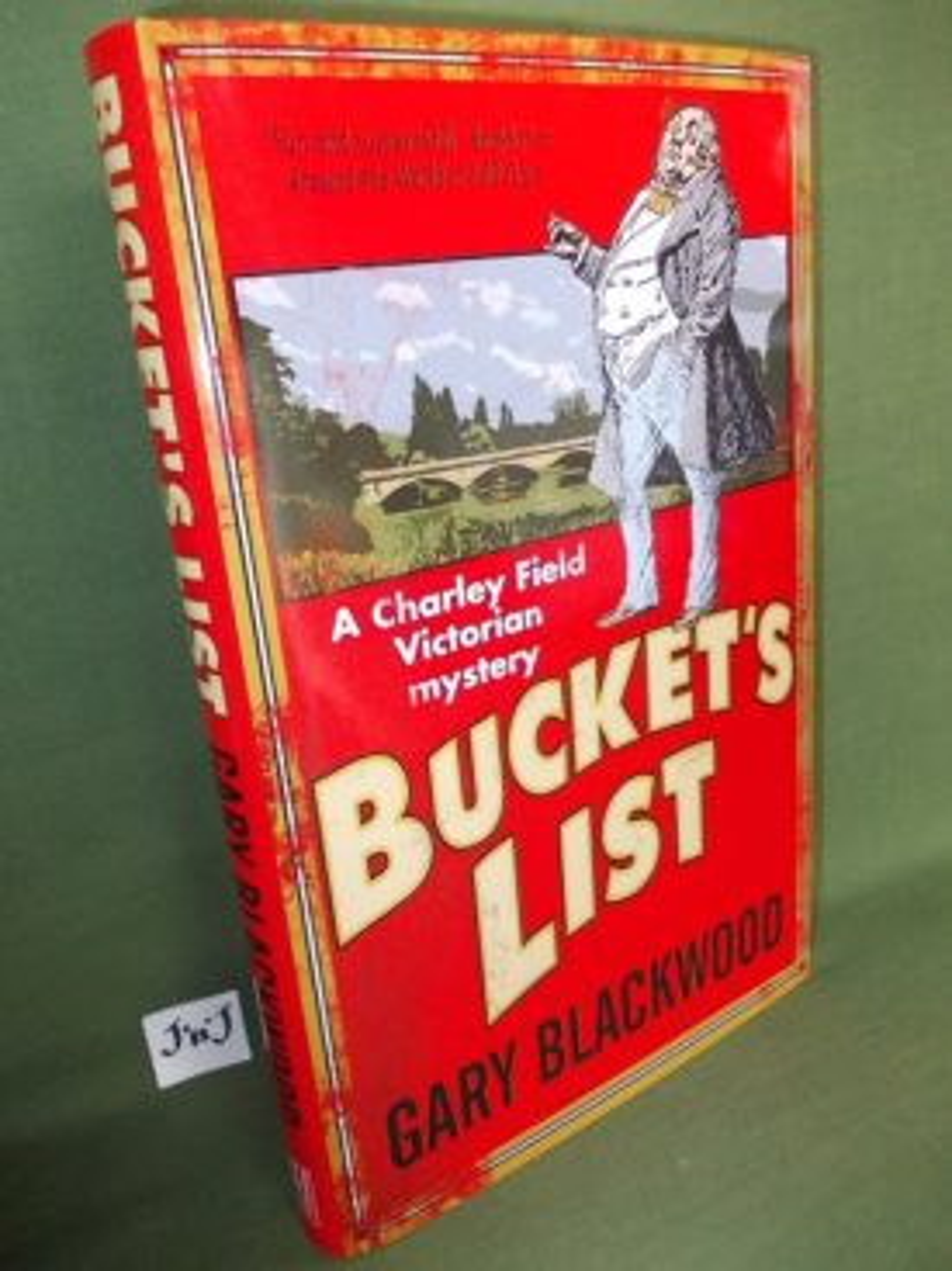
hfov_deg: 49.7
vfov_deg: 63.5
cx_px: 476
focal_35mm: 28
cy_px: 636
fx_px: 1027
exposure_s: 1/25
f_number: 2.7
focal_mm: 4
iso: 200
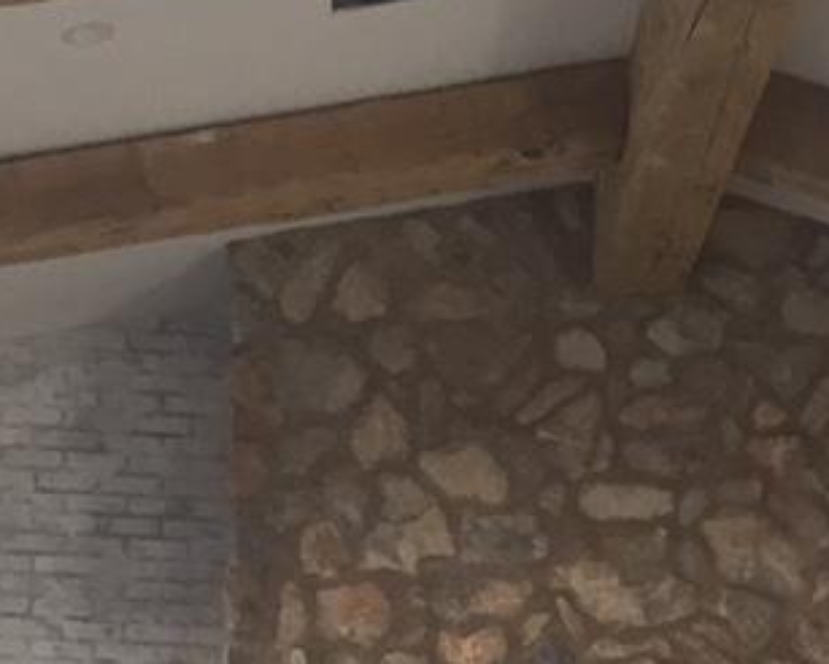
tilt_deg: +3.3
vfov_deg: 12.2
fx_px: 2897
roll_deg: -2.7
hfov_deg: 16.1
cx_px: 726
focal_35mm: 118
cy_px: 1099
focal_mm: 4.15
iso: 80
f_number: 2.2
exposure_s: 1/30
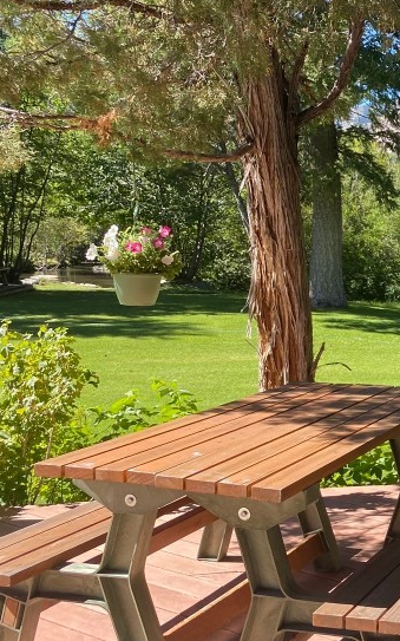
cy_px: 362
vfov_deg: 38.8
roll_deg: -2.4
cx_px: 599
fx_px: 908
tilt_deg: -6.9
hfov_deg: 21.0
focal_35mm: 52
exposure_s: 1/678
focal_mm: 4.25
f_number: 1.8
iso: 32
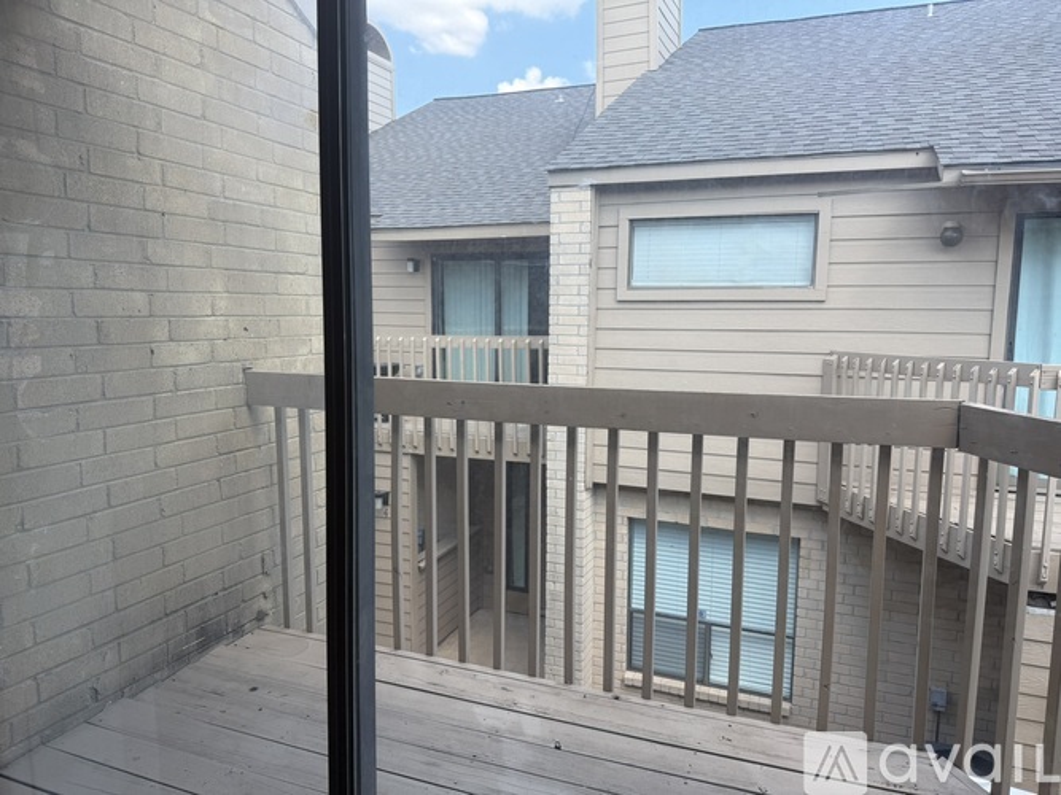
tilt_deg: -6.7
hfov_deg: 71.6
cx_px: 530
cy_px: 398
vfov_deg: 56.8
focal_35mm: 24
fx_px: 735
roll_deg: +0.9
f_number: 1.78
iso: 100
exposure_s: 1/840
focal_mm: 6.76
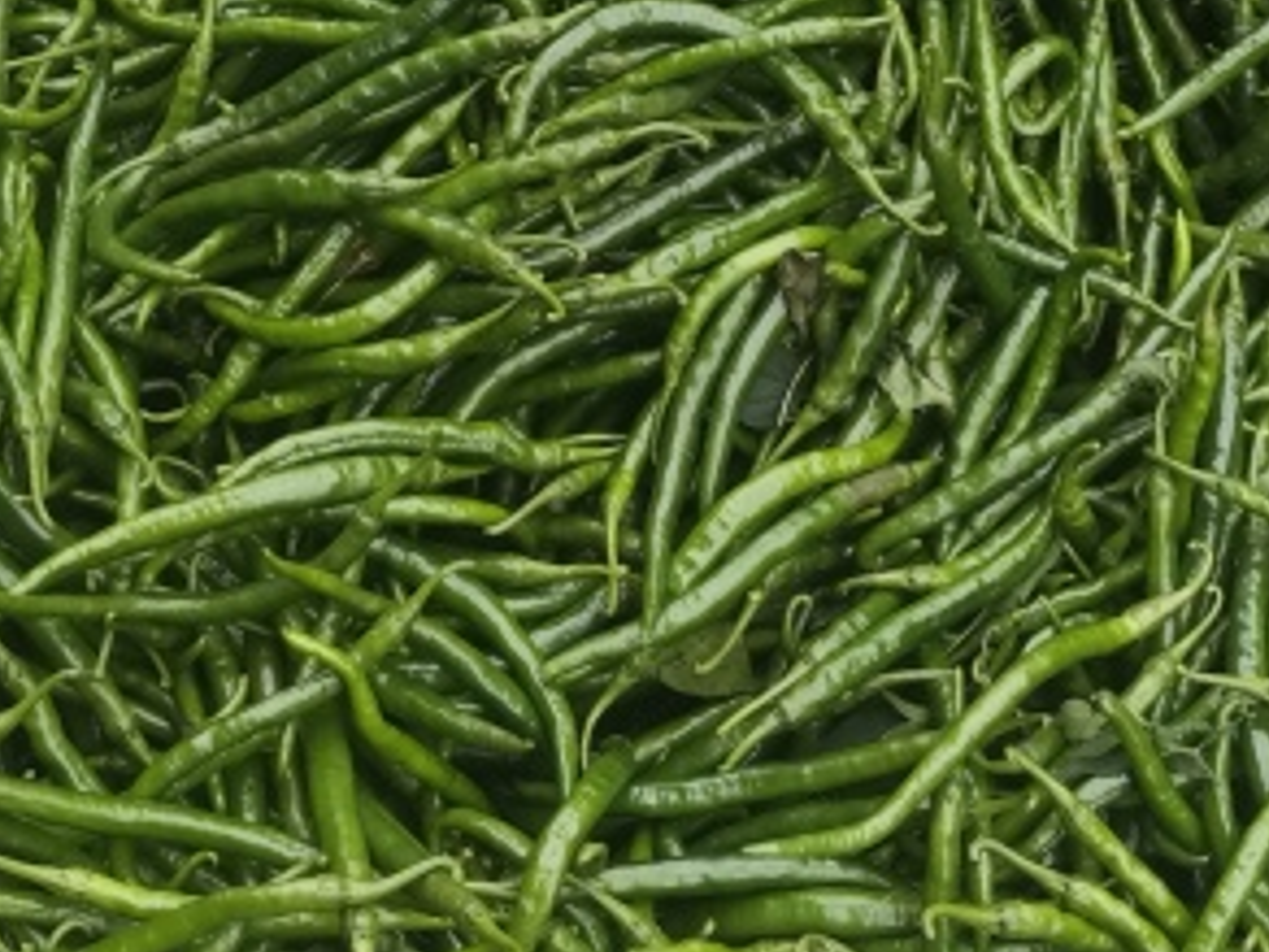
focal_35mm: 74
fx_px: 2713
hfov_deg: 26.3
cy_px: 30
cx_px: 661
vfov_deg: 19.4
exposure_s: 1/252
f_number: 1.9
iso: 50
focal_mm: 5.58
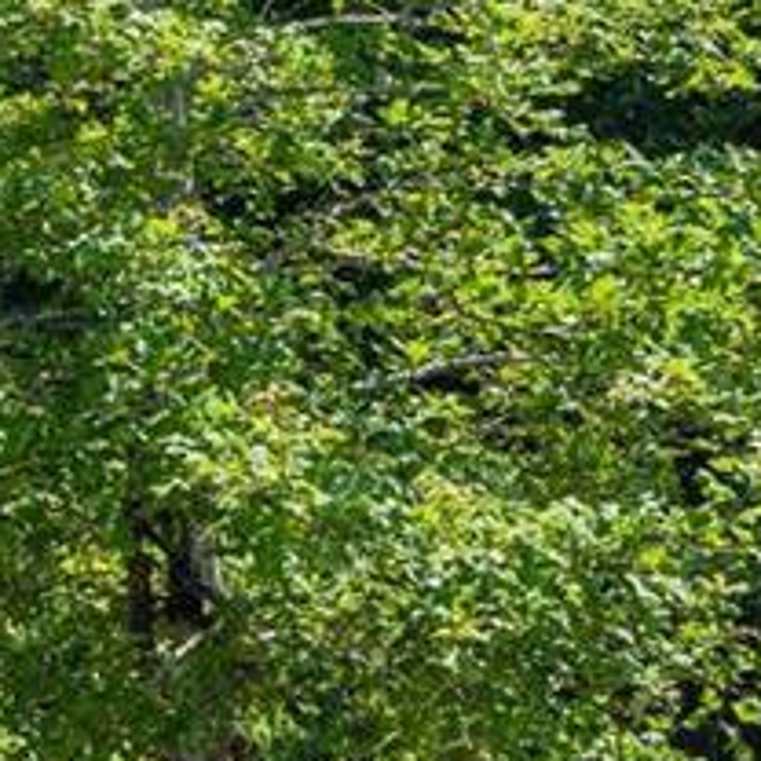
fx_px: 7089
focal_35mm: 285
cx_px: -2067
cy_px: -86
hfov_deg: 5.5
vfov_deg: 6.1
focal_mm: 34
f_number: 10
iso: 100
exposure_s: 1/160
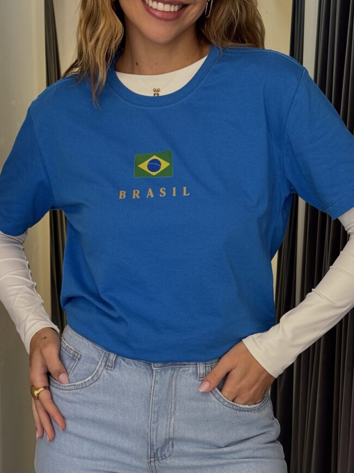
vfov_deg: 39.7
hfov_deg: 30.3
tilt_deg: -12.2
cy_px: 236
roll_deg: +0.0
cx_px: 177
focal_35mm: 48
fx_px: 655
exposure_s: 1/60
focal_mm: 6.76
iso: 64
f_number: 1.78
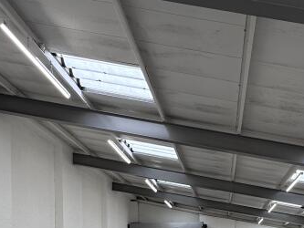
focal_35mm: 43
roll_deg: +0.3
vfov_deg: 29.2
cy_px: 270
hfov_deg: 42.9
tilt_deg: -0.7
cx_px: 215
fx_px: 378
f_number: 2.2
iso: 40
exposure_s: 1/186
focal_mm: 2.22
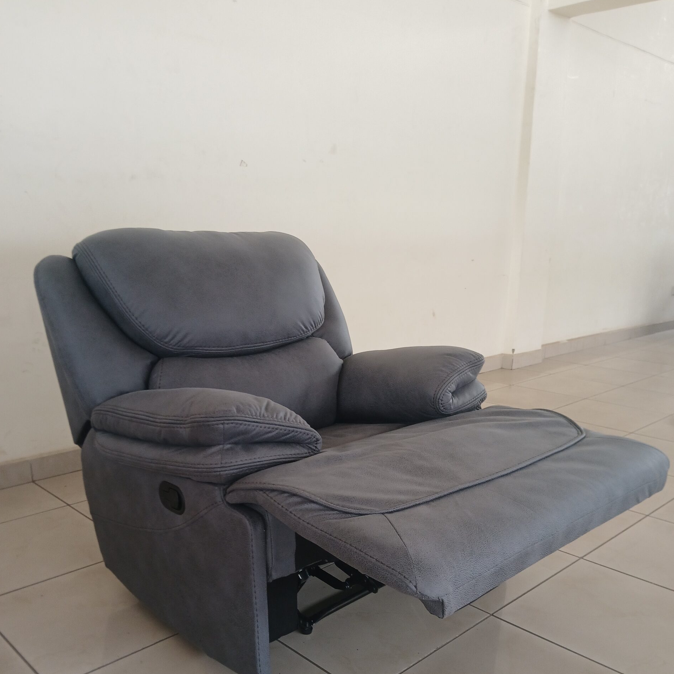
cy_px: 434
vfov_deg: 51.8
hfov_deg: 52.5
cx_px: 339
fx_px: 683
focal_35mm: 31
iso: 64
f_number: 1.8
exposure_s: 1/50
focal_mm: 3.98
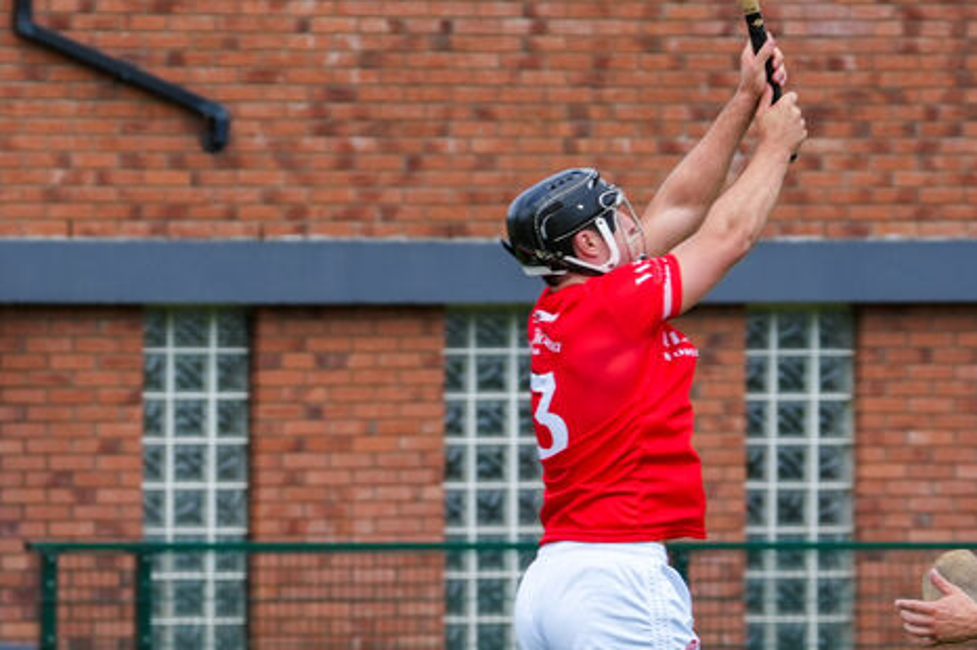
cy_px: 236
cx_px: 700
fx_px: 10712
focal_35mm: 395
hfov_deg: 5.2
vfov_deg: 3.5
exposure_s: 1/1000
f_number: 8
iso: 640
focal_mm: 230
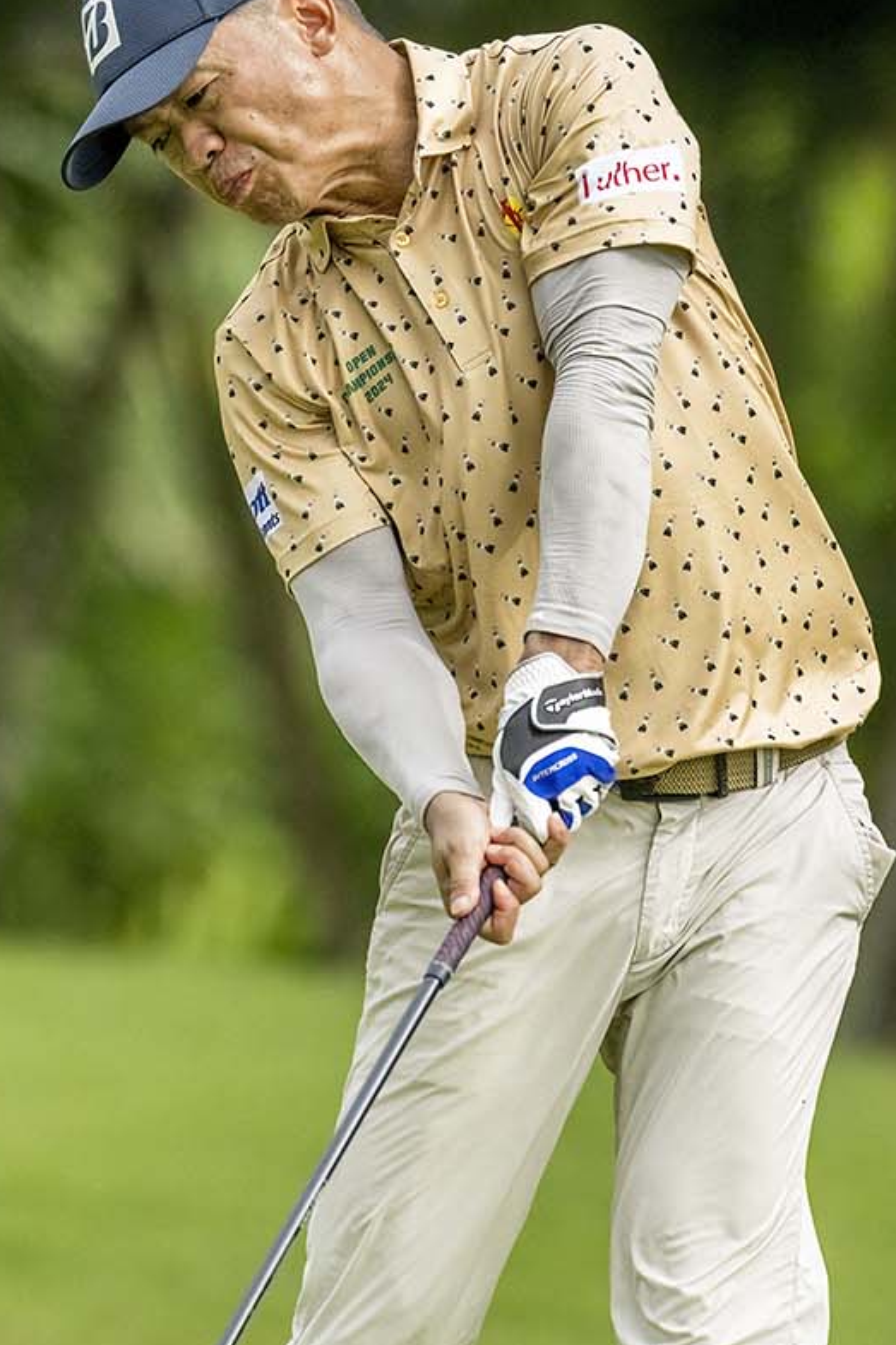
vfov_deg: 2.8
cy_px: 918
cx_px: 471
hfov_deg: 1.9
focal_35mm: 734
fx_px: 27413
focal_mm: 400
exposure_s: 1/5000
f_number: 3.5
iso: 3200
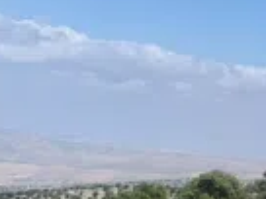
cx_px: 254
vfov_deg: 8.5
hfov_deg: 11.9
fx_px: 1268
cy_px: 414
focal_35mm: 165
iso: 50
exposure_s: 1/2012
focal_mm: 6.14
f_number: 1.65
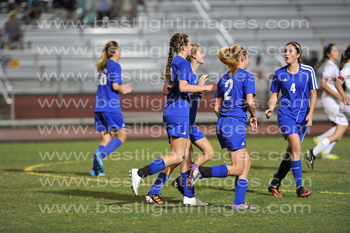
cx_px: 175
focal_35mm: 300
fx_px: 2915
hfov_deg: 6.9
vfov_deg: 4.6
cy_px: 116
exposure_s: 1/400
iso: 5000
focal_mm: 300
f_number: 3.2
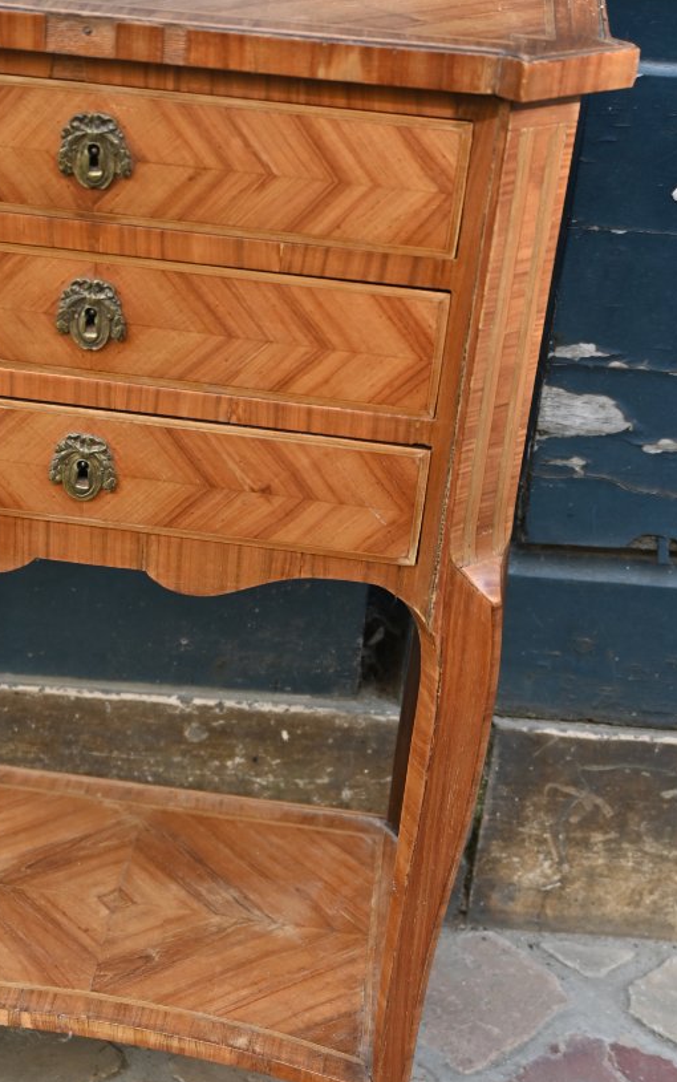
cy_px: 725
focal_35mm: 64
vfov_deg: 31.7
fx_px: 1891
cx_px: 174
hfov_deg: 20.1
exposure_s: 1/200
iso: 400
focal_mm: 28.5
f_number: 3.8
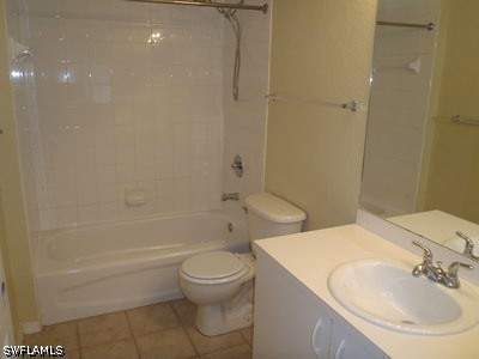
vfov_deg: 49.7
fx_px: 387
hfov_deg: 63.4
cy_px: 180
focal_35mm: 28
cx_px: 240
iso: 100
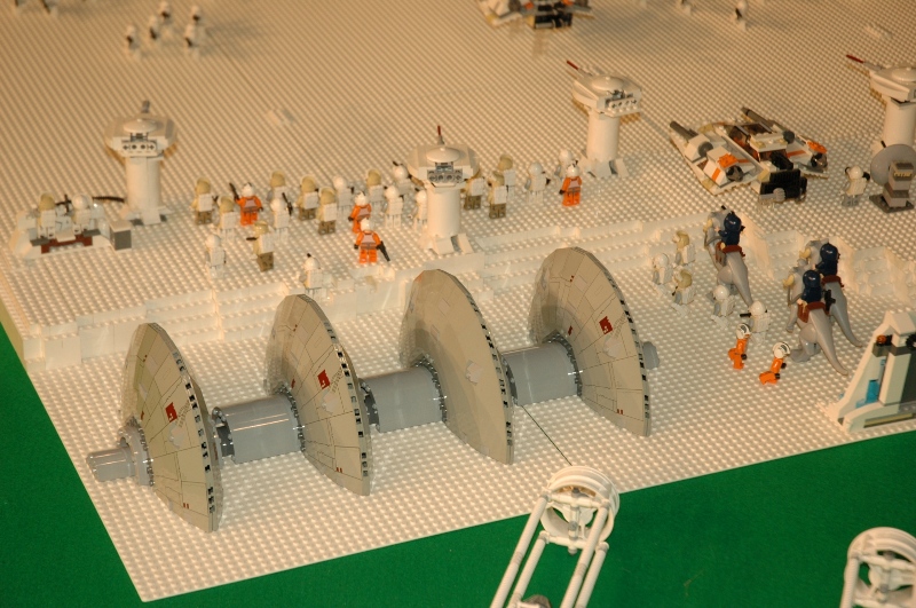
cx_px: 458
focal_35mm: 90
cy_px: 304
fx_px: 2287
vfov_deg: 15.1
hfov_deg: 22.7
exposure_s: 1/60
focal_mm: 60
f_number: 4.5
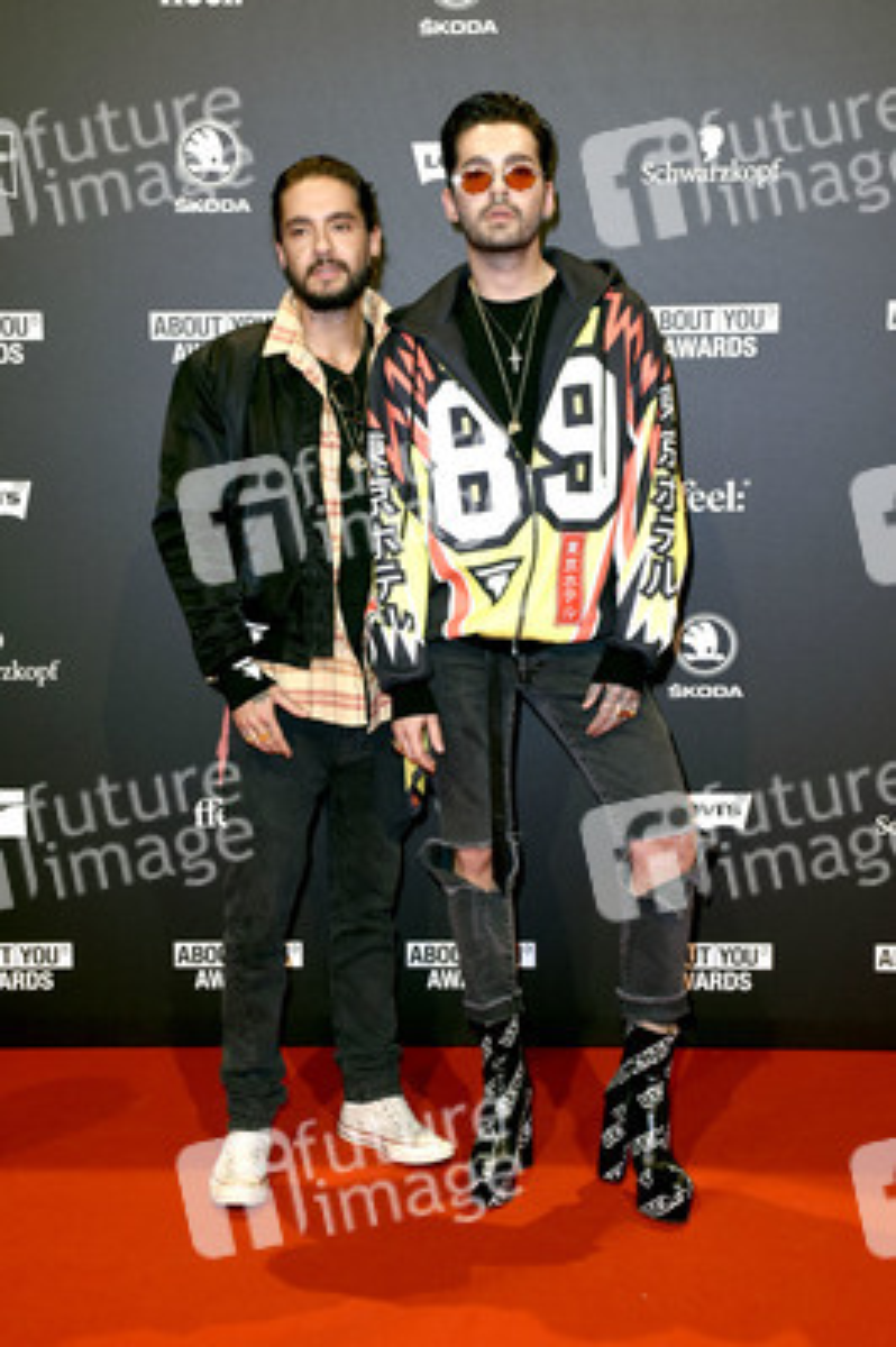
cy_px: 674
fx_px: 1963
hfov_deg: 25.7
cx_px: 448
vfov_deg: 37.9
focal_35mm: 52
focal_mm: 35
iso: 1000
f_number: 6.3
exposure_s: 1/125
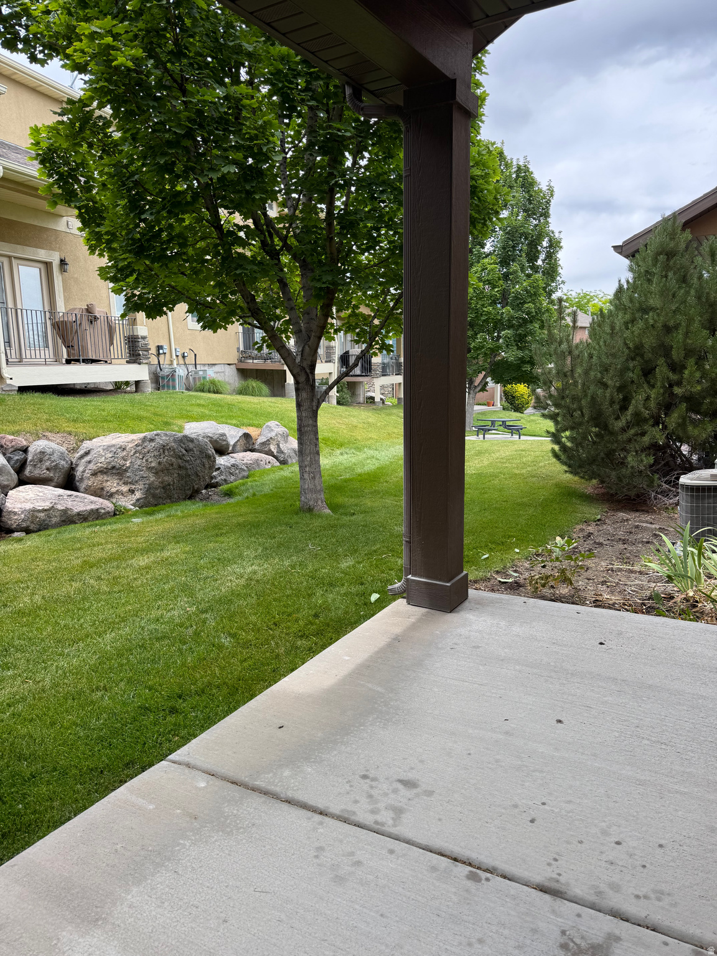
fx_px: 663
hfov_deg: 56.8
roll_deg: +1.5
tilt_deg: -9.9
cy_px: 478
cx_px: 358
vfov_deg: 71.6
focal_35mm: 24
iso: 80
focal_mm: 6.76
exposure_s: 1/912
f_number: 1.78
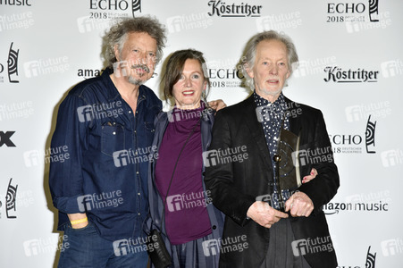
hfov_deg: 19.5
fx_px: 1175
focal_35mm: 105
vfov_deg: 13.0
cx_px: 202
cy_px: 134
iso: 1250
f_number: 6.3
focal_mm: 105
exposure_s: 1/160
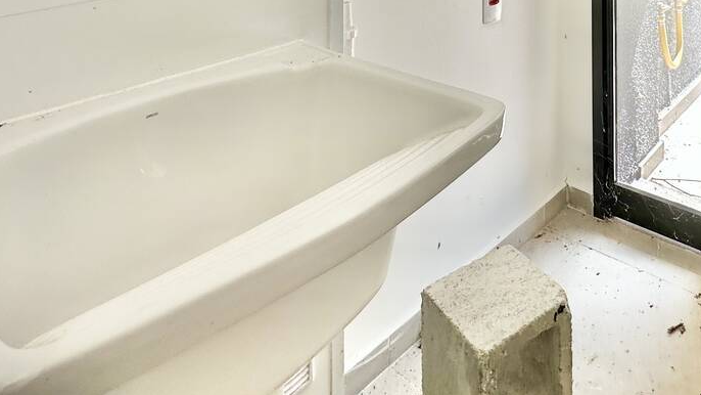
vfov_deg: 28.1
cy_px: -155
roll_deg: -0.5
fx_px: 595
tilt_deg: +0.0
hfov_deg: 57.0
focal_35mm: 32
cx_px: 551
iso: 40
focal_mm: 2.22
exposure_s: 1/225
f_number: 2.2
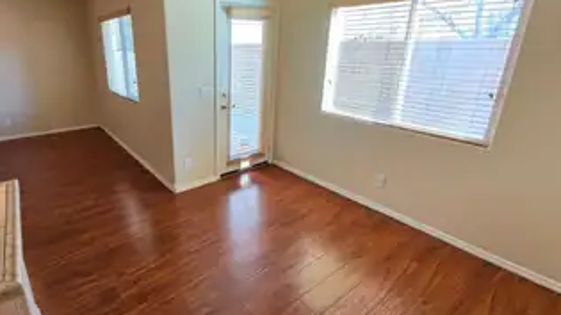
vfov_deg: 60.9
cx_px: 226
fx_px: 268
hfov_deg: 91.6
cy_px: 142
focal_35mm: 18
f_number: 1.9
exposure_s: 1/120
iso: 100
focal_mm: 2.2
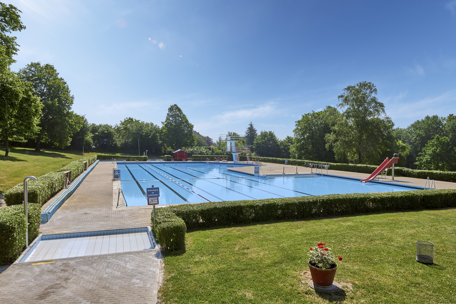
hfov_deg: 73.7
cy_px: 152
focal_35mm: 24
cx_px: 228
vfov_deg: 53.1
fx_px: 304
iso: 100
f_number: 11
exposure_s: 1/320
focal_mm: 24
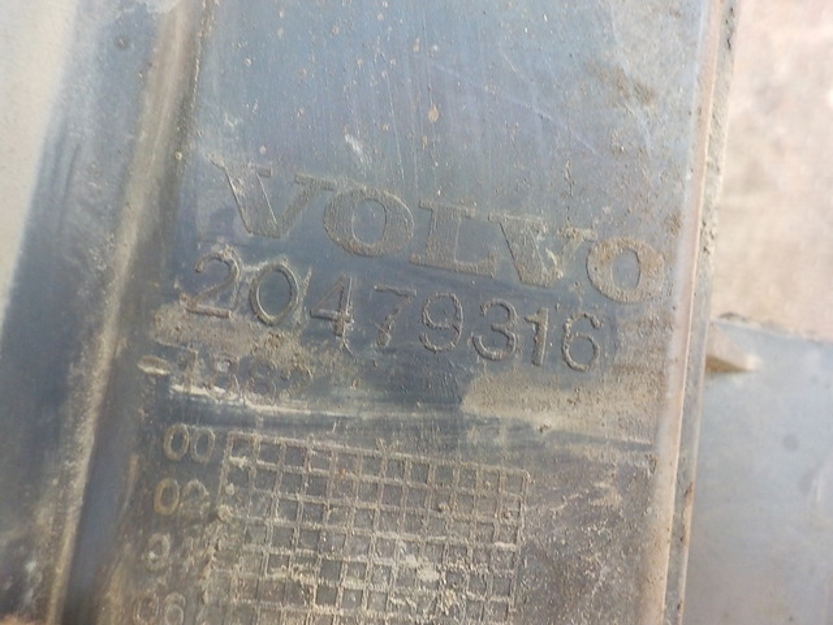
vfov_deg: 46.8
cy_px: 312
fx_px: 722
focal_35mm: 30
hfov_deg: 60.0
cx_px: 416
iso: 280
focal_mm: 4.1
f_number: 3.3
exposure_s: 1/30
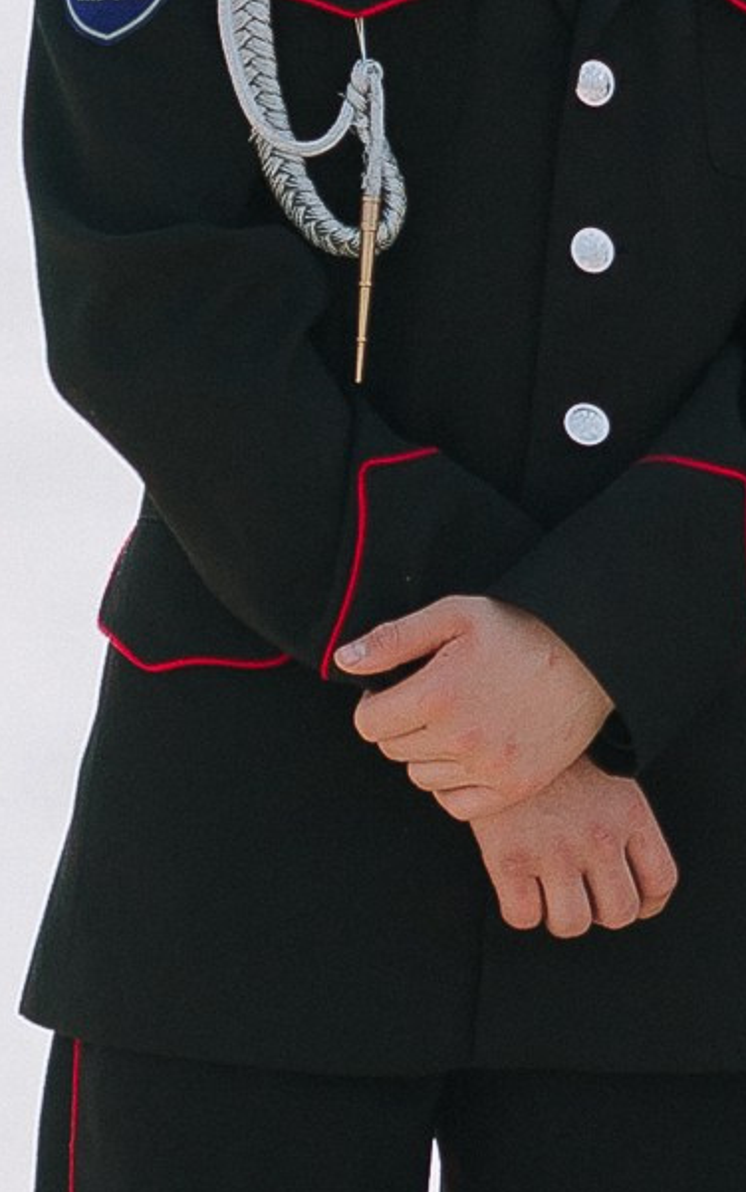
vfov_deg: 3.3
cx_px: 1798
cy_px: -74
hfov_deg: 2.1
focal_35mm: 631
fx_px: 20511
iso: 100
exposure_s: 1/5000
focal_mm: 105
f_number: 1.4
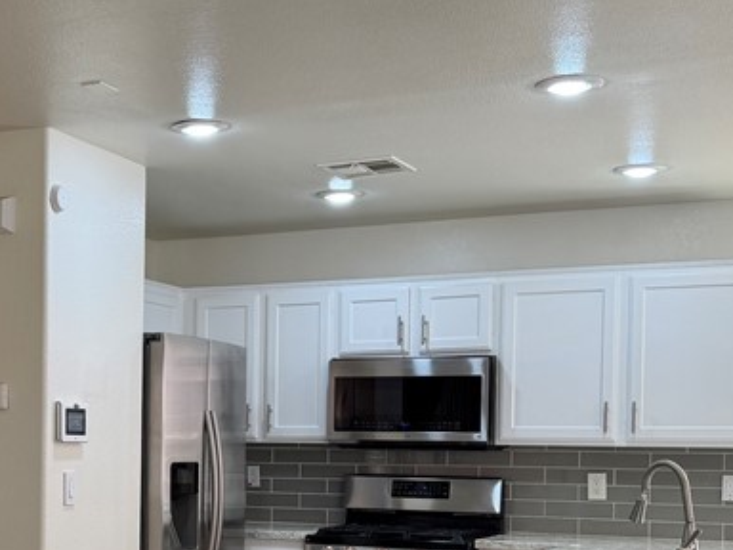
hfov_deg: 29.4
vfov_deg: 22.6
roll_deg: -0.2
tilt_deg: -0.9
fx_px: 1355
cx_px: 120
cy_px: 455
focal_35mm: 64
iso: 80
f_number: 1.78
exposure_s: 1/177
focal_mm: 6.76
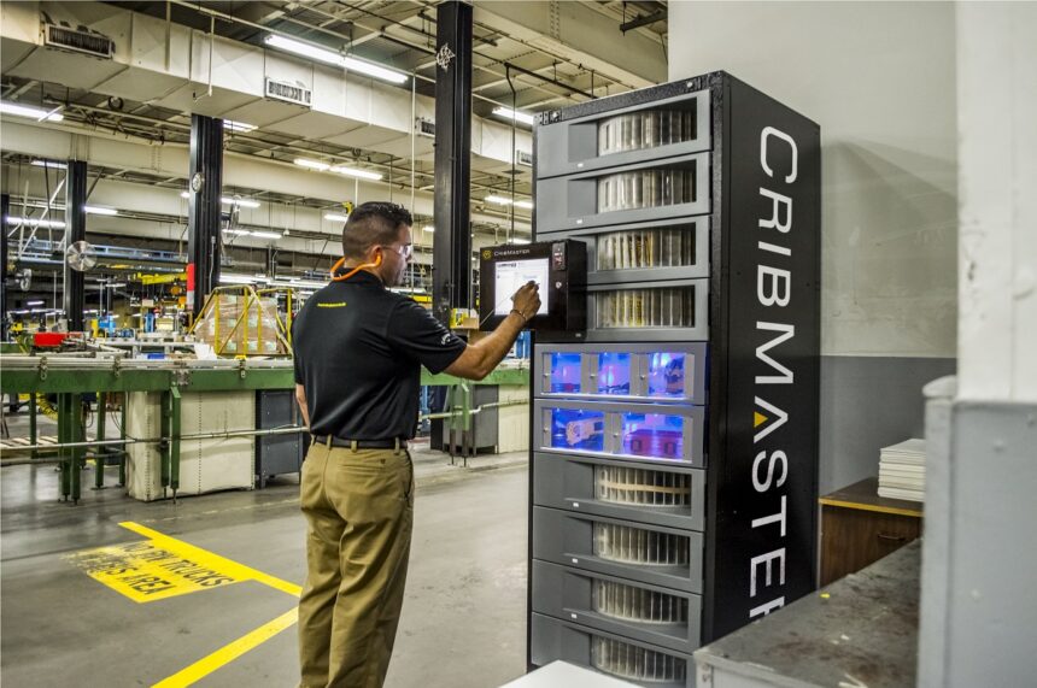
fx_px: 777
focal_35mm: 27
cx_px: 518
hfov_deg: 67.5
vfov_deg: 47.8
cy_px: 344
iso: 1600
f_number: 3.5
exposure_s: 1/60
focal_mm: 18
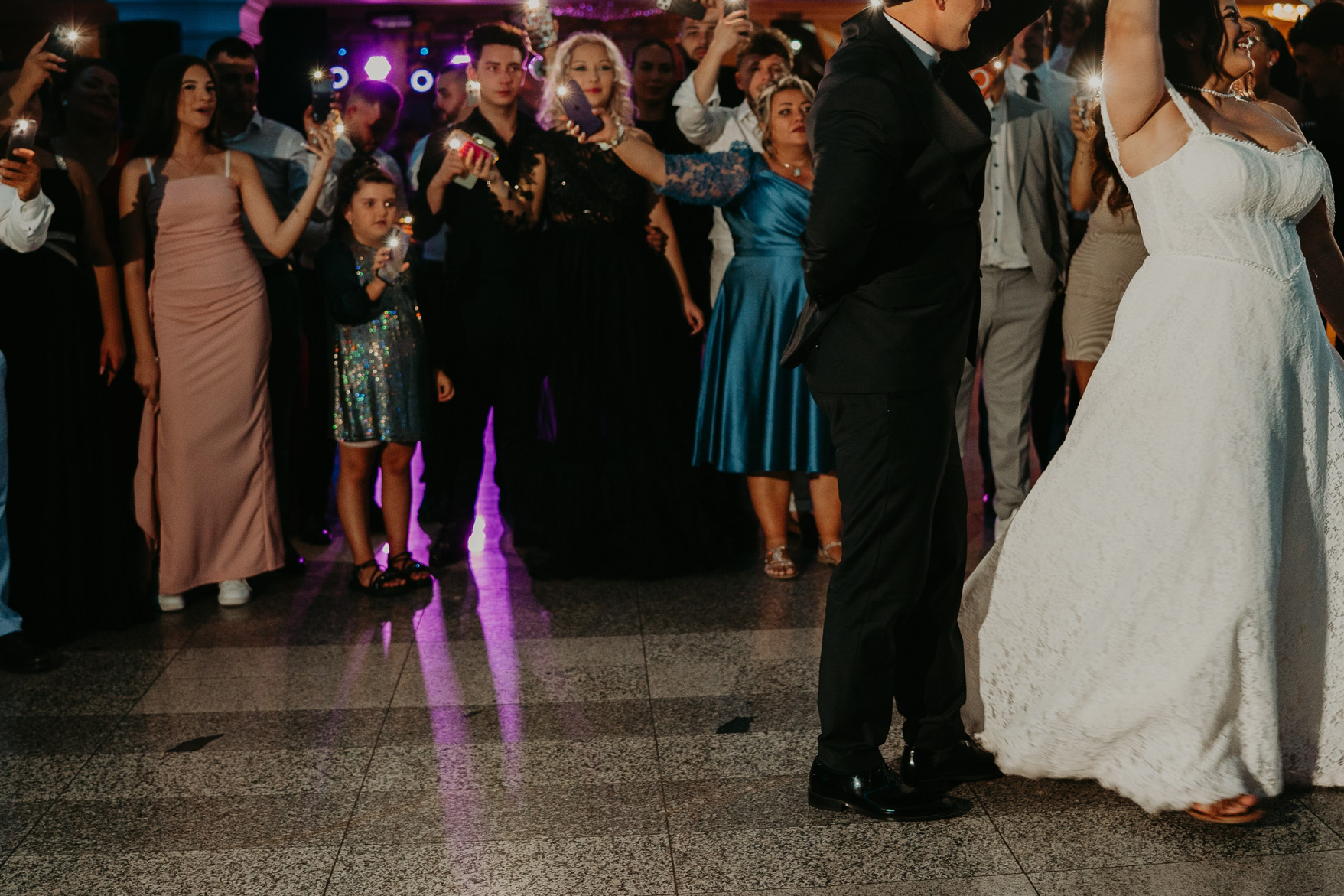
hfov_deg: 38.8
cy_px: 297
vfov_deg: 26.3
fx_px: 1904
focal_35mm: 51
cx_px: 780
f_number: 2.2
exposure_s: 1/160
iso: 1000
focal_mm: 35
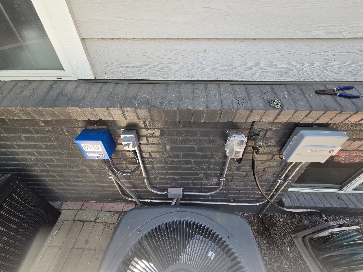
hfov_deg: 106.2
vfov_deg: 89.9
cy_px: 136
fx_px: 136
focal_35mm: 13
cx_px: 182
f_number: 2.2
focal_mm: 2.2
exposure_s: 1/120
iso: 64
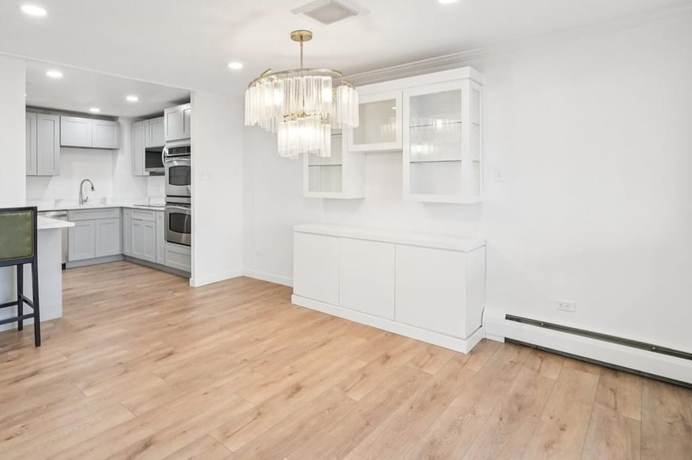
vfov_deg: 61.2
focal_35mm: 20
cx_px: 293
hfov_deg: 83.4
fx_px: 384
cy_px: 179
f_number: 8
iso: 800
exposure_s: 1/30
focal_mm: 10
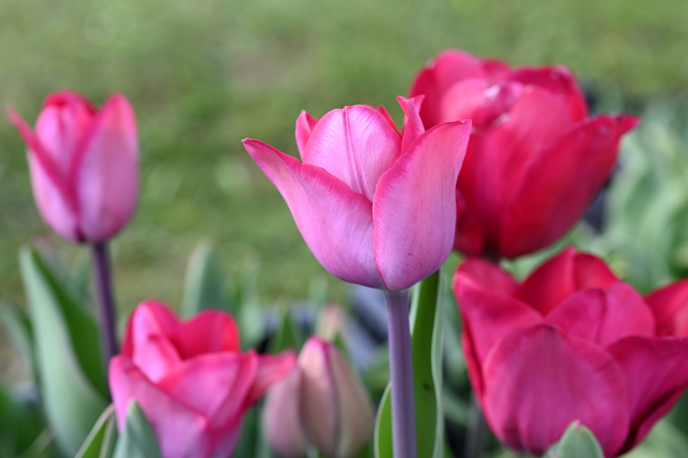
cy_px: 229
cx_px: 344
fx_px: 955
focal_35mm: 50
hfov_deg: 39.6
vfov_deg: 27.0
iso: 640
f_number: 6.3
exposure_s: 1/800
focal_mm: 50
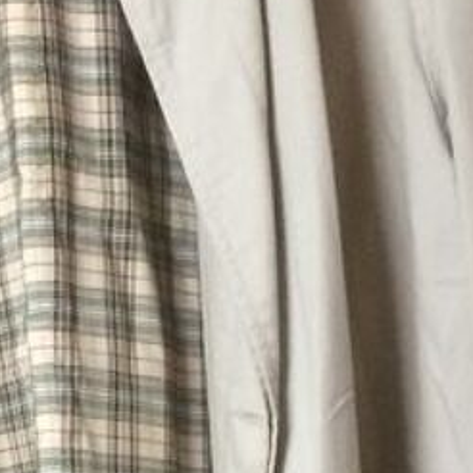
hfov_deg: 12.6
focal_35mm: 139
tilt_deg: -0.3
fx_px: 2149
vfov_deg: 12.3
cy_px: 578
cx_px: 215
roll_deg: +4.3
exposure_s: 1/33
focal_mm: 4.15
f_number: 2.2
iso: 160
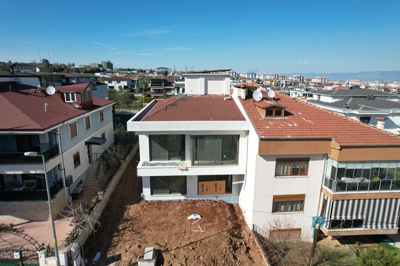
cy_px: 133
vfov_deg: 57.2
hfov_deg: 78.6
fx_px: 244
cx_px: 200
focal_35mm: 22
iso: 100
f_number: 2.8
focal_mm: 8.38
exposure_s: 1/2000
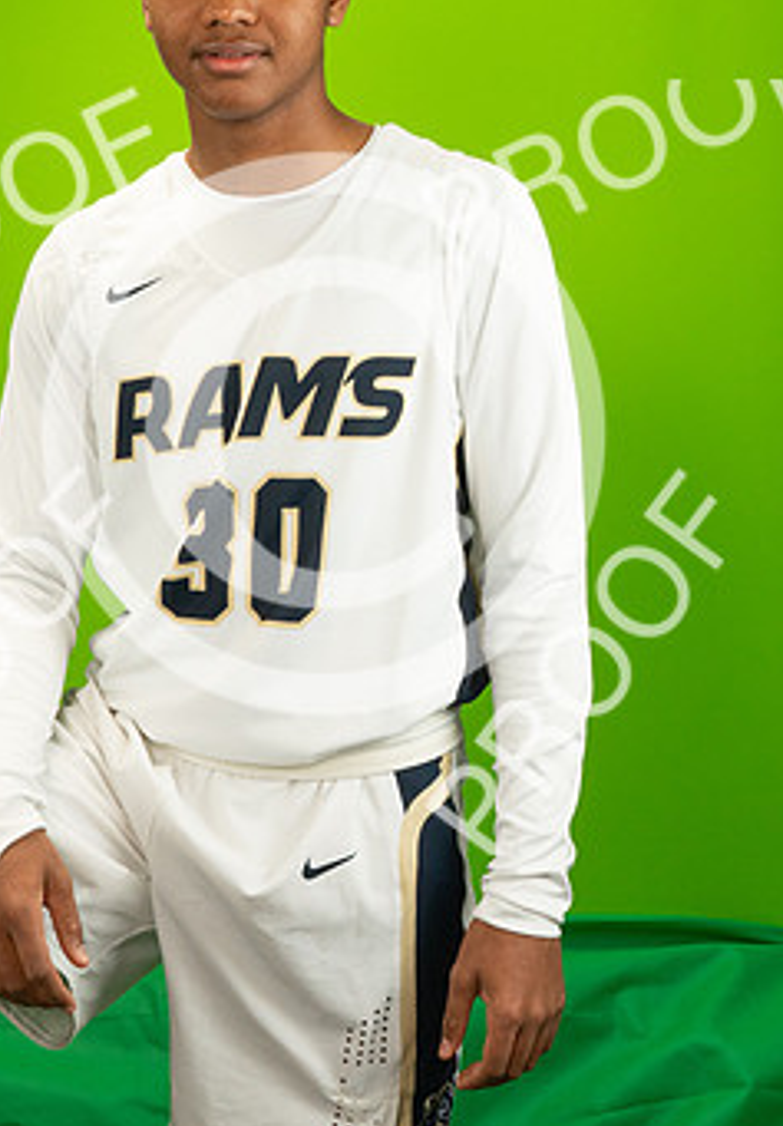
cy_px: 401
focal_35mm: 74
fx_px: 2346
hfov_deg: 18.9
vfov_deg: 26.9
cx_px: 351
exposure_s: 1/60
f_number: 20
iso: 800
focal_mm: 28
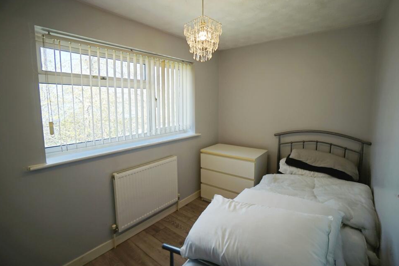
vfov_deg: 73.7
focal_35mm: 16
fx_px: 177
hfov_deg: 96.7
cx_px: 208
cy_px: 131
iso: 125
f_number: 4
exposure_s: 1/60
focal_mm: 10
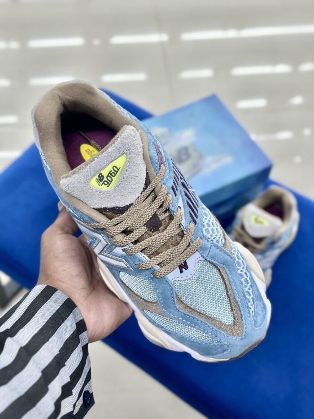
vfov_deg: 39.7
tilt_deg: -55.7
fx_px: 580
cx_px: 157
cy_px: 210
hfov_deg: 30.3
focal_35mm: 48
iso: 80
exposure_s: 1/100
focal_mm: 6.86
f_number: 1.78
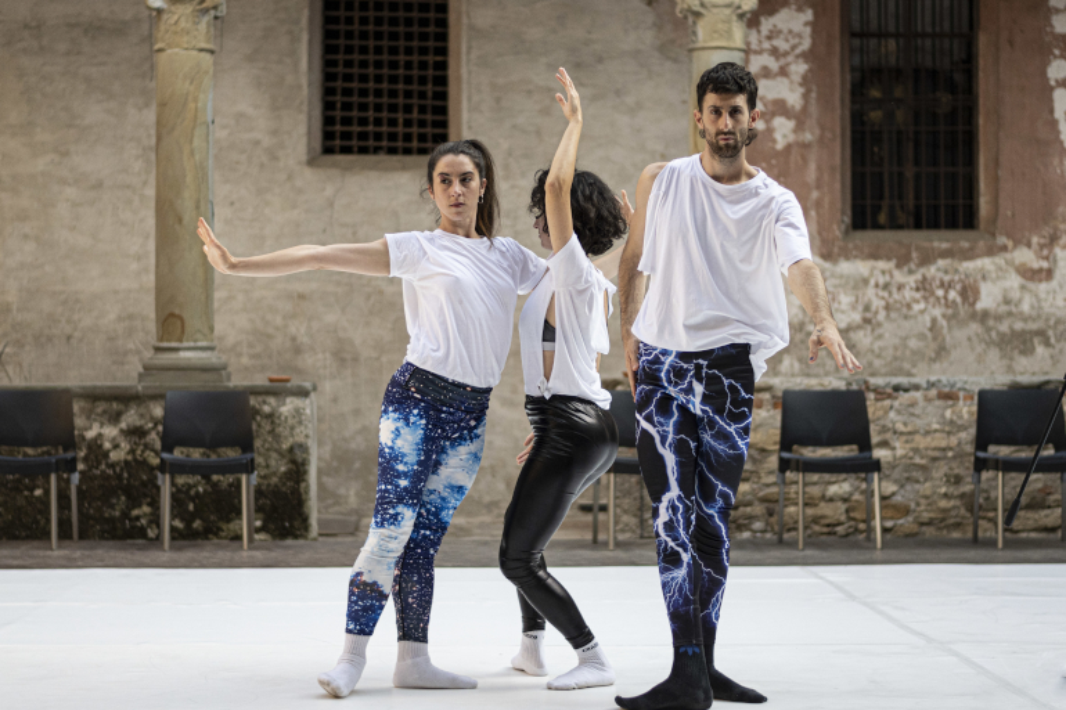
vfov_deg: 18.2
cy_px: 355
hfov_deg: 27.0
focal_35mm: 75
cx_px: 533
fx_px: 2220
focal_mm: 50
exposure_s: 1/3200
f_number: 1.8
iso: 500
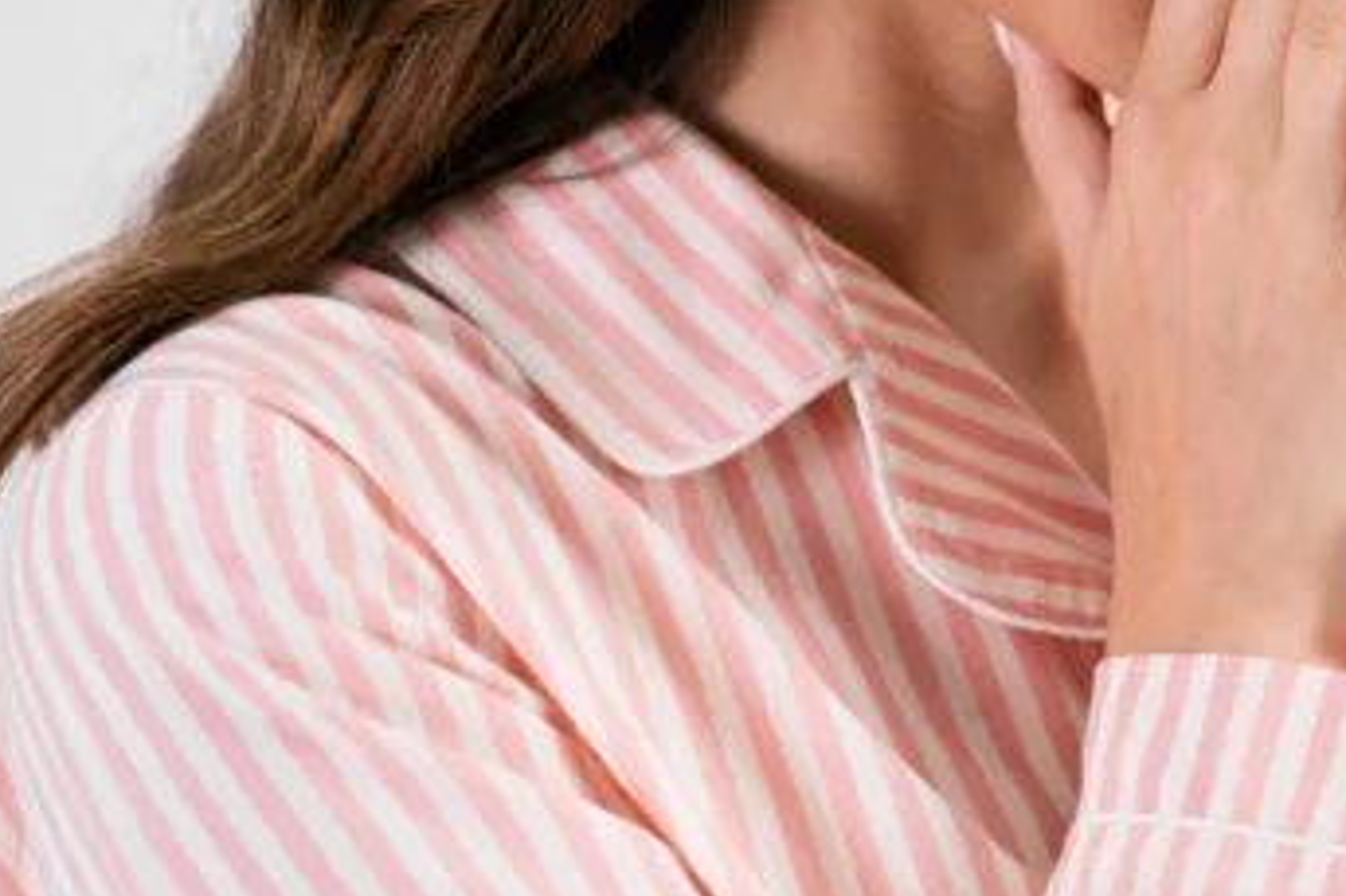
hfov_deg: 13.4
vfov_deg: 9.1
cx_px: 1639
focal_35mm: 149
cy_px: -76
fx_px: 5568
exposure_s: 1/125
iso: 125
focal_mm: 50
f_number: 3.5
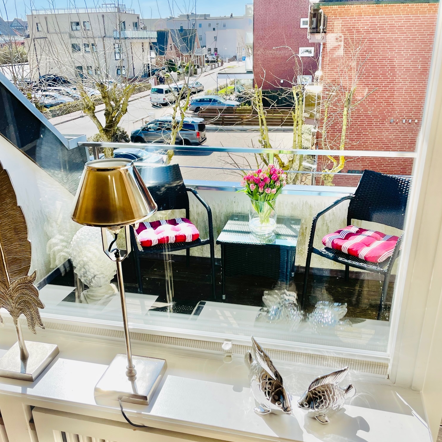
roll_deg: +1.5
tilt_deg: -23.5
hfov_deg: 52.5
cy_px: 244
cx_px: 220
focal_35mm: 31
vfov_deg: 52.4
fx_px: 448
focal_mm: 4.2
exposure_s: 1/2304
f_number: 1.6
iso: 32
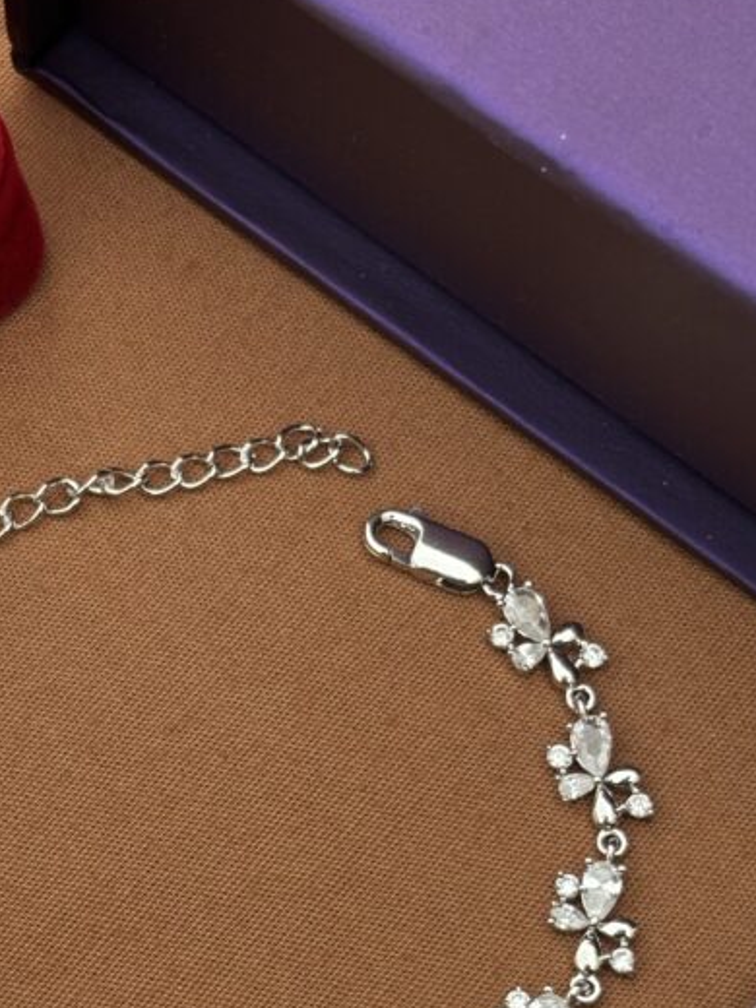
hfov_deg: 18.3
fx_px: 2330
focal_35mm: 80
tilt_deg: -71.9
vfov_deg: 24.2
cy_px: 717
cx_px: 205
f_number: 1.6
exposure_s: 1/405
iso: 32
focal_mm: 5.96
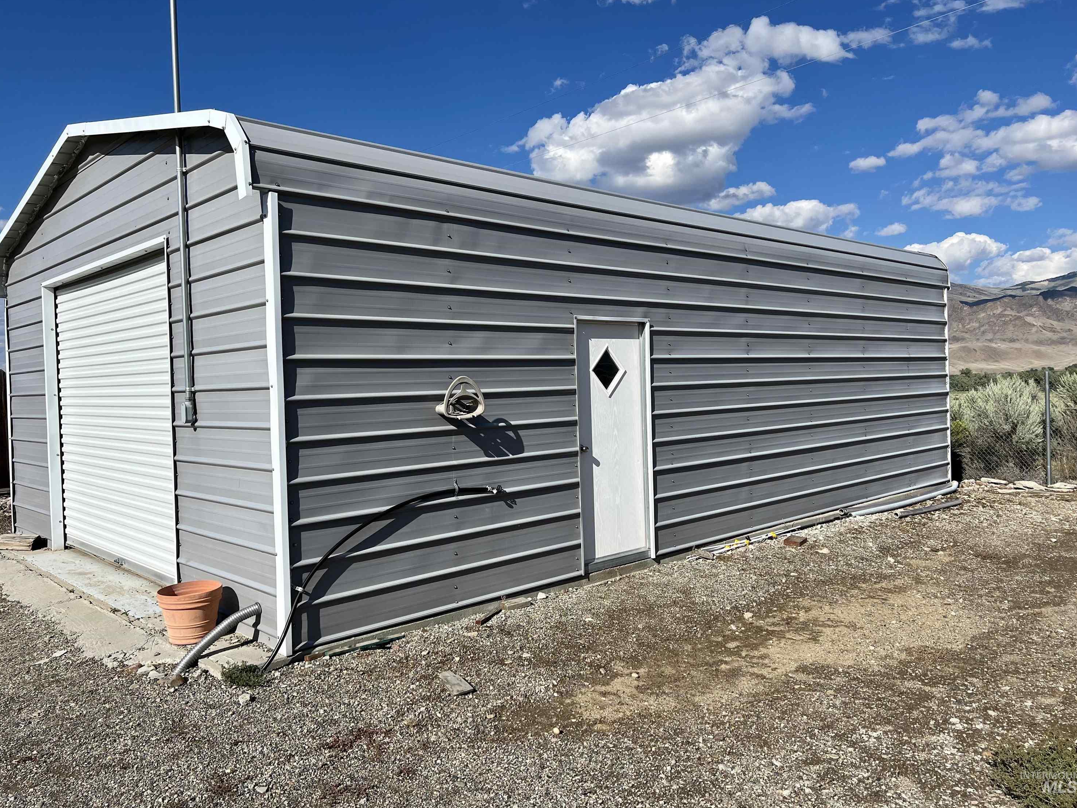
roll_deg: +2.1
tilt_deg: -2.0
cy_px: 394
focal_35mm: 27
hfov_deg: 65.3
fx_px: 840
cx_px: 545
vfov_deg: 51.4
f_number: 1.5
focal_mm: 5.7
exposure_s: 1/8000
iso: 50
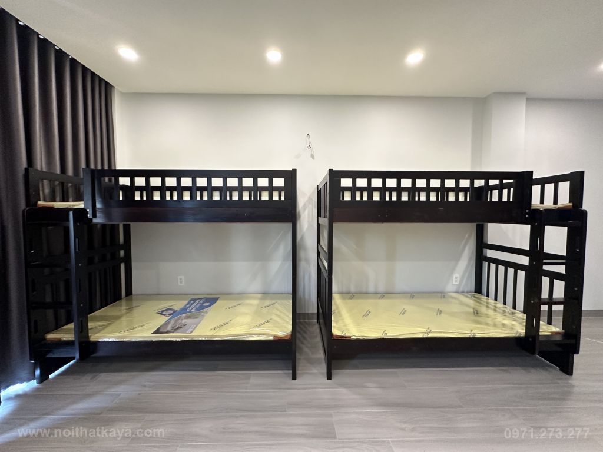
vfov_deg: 85.7
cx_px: 302
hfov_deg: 102.1
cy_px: 226
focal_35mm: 14
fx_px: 244
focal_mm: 2.22
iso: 320
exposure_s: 1/89
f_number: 2.2
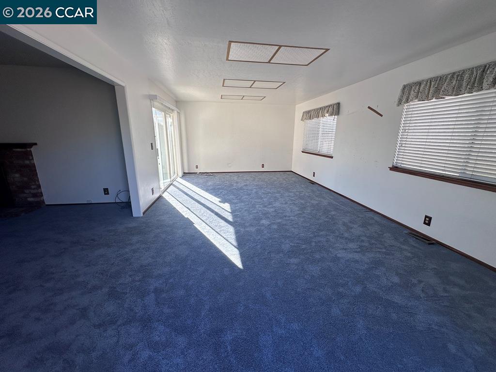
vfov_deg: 85.7
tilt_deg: -13.3
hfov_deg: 102.1
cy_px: 186
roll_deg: -0.1
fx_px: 201
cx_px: 248
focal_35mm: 14
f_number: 2.2
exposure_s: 1/254
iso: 40
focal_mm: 2.22
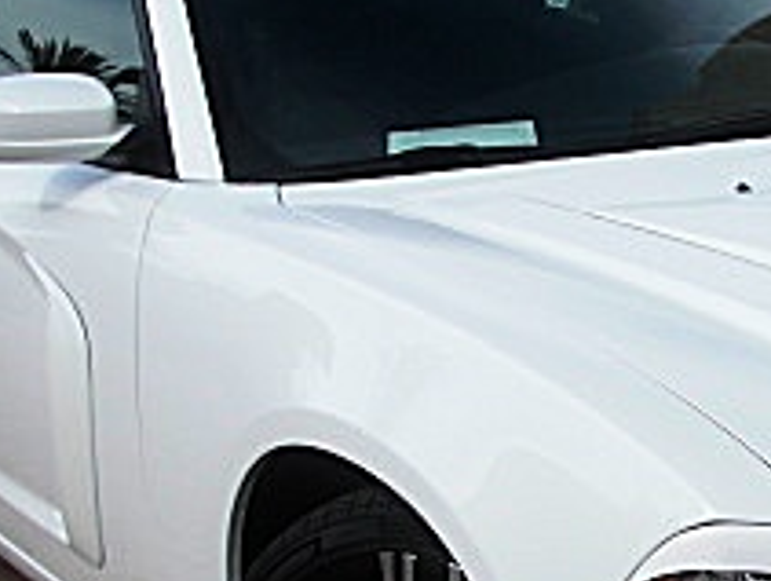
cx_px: 804
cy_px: 515
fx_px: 2432
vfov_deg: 13.5
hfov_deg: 17.5
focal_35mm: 109
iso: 50
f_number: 2.8
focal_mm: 6.3
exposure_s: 1/1000
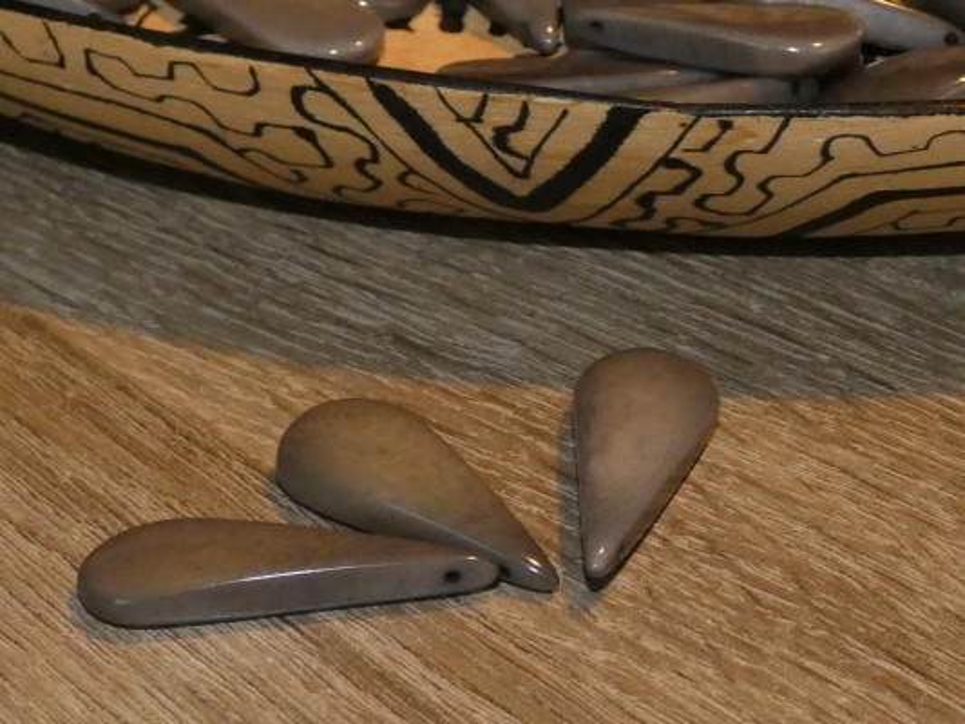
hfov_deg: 49.0
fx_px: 1060
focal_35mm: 38
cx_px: 482
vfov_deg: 37.7
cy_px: 362
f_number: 3.5
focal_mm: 6.8
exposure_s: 1/60
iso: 800
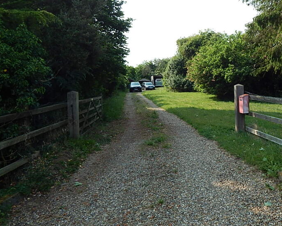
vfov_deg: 45.3
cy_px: 80
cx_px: 194
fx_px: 267
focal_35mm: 32
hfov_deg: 54.2
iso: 125
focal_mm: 4
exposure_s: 1/640
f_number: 3
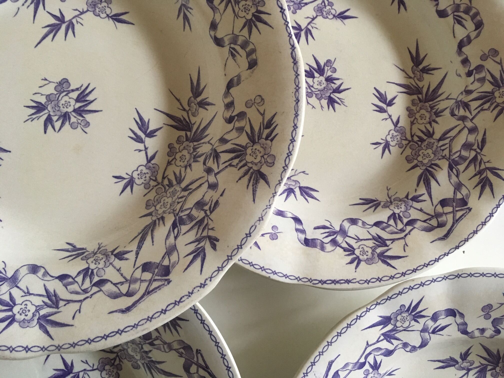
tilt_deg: -82.1
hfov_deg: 61.7
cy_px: 189
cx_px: 252
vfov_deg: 48.2
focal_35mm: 29
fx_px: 422
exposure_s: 1/33
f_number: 2.2
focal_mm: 4.15
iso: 200
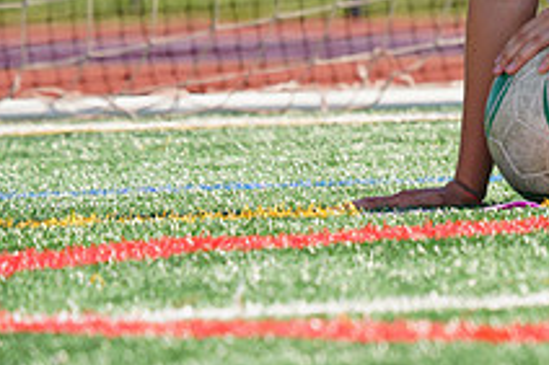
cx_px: 730
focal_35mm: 780
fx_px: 11885
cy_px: -124
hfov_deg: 2.6
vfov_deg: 1.8
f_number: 11
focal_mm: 285
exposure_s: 1/250
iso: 200
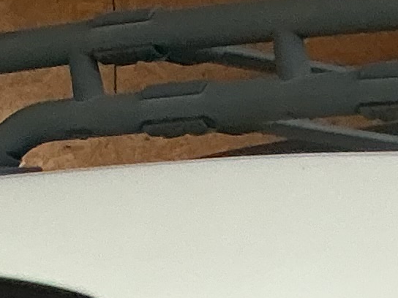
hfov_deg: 9.2
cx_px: 158
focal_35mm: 215
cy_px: 1012
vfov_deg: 6.2
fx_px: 2472
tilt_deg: -13.3
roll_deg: +0.4
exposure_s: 1/60
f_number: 1.8
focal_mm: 3
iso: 100
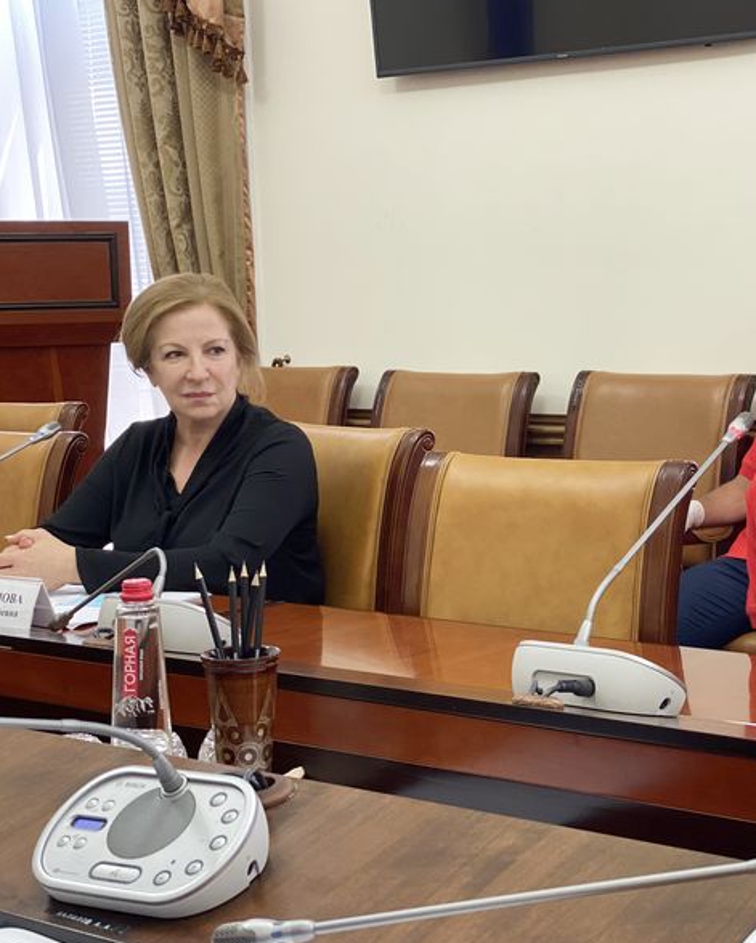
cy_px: 468
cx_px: 538
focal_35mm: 69
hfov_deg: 22.0
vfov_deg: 27.5
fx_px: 1928
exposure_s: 1/50
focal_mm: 6
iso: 80
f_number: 2
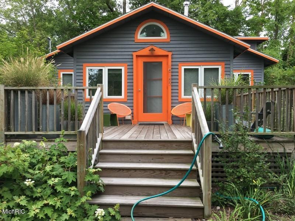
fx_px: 247
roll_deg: +0.5
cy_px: 110
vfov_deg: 48.2
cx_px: 148
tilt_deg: +0.9
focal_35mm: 29
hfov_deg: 61.7
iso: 25
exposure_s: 1/60
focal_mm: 4.15
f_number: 2.2
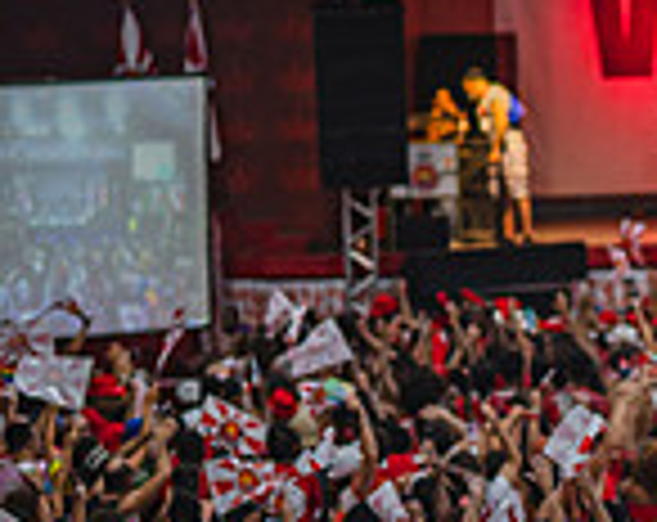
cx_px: 729
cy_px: 524
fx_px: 3626
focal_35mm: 187
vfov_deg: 8.2
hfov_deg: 10.2
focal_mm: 50
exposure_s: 1/1250
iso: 800
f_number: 1.2
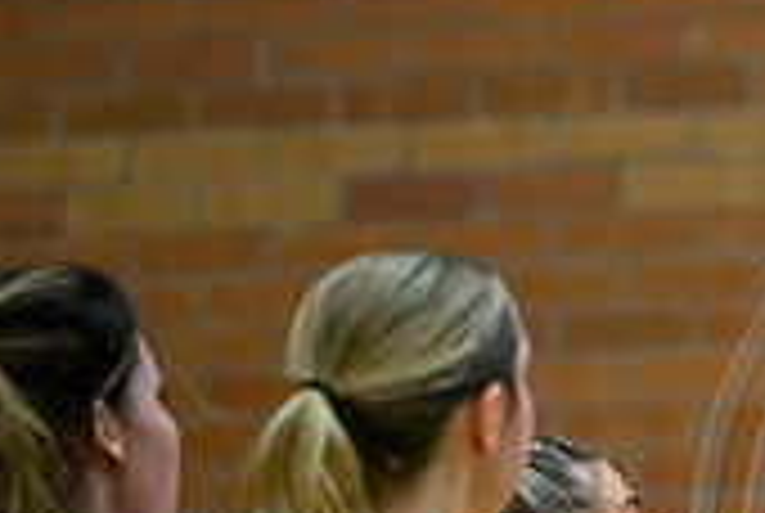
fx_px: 14496
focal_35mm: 681
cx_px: 1156
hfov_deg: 3.0
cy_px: 551
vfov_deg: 2.0
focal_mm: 200
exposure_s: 1/1000
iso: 5000
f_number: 2.8
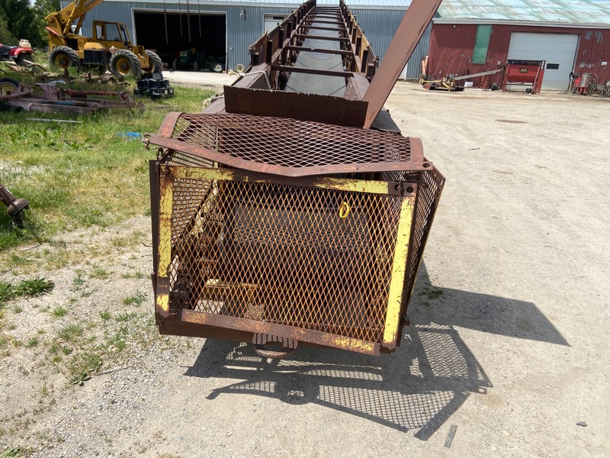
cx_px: 305
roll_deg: -1.0
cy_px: 229
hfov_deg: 67.3
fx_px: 458
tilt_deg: -19.4
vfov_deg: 53.1
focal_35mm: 26
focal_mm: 4.25
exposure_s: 1/3300
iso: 32
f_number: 1.8
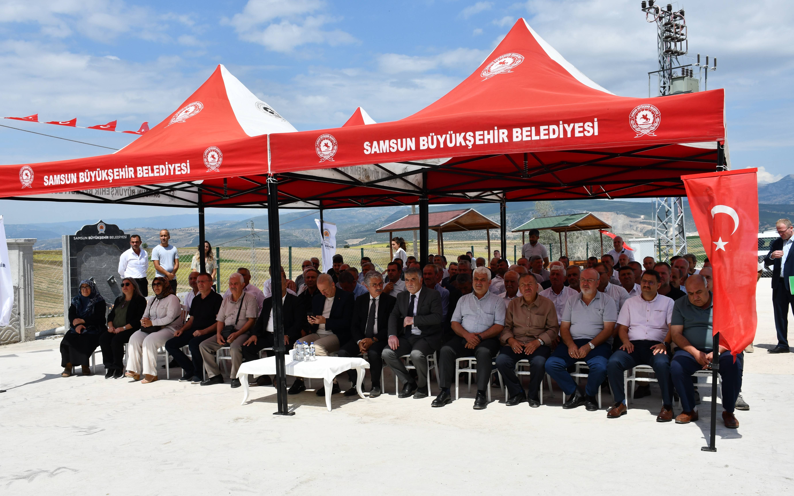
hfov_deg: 55.3
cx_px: 396
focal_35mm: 35
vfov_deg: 36.3
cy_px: 258
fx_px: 757
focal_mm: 23
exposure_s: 1/640
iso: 250
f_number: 13
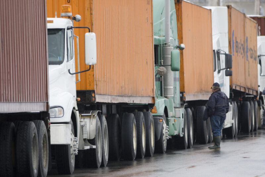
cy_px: 88
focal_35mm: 450
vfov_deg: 3.0
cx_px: 132
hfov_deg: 4.6
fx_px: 3310
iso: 200
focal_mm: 300
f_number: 4
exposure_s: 1/640
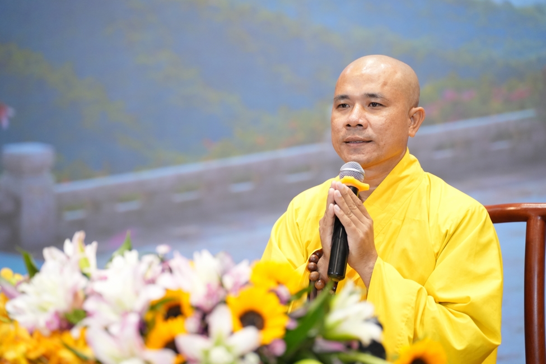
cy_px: 182
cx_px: 273
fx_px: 1562
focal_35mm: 103
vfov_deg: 13.3
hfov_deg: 19.8
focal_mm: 103
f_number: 2.8
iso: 2500
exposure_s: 1/160
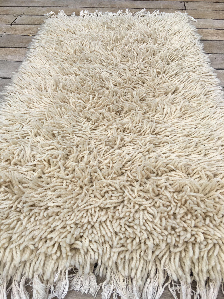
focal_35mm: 29
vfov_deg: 61.7
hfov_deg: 48.2
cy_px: 150
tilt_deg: -45.6
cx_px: 112
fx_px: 250
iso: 25
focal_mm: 4.15
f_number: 2.2
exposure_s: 1/1040
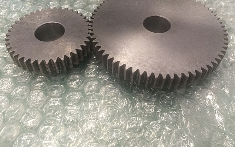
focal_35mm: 31
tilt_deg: -49.4
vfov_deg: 40.4
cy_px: 59
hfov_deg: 61.2
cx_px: 117
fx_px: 199
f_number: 2.2
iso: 125
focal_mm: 4.15
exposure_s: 1/30
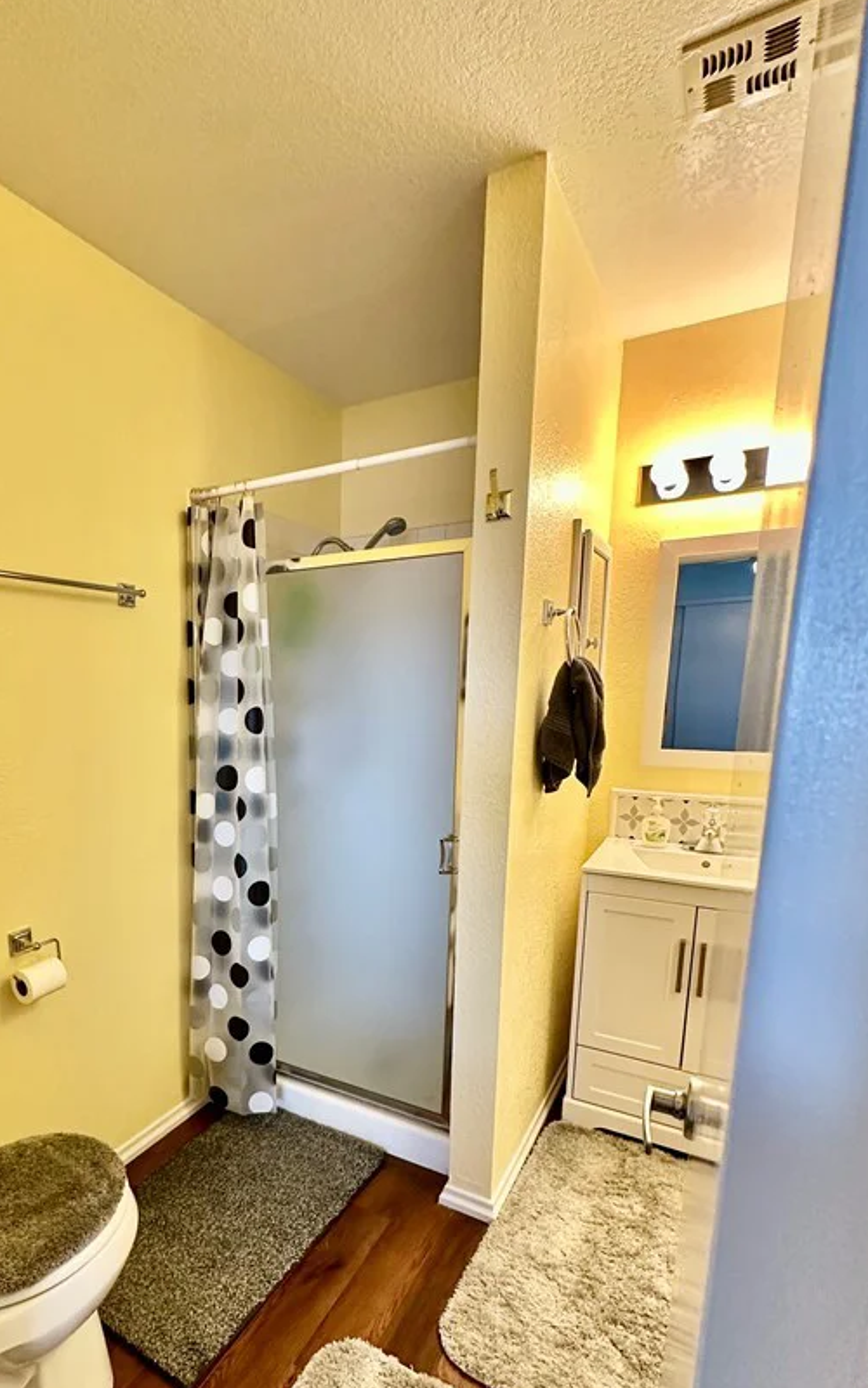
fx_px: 719
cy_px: 821
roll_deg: +0.7
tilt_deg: -9.7
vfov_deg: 87.1
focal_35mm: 19
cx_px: 269
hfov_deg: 60.3
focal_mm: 2.22
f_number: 2.2
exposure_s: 1/120
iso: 250
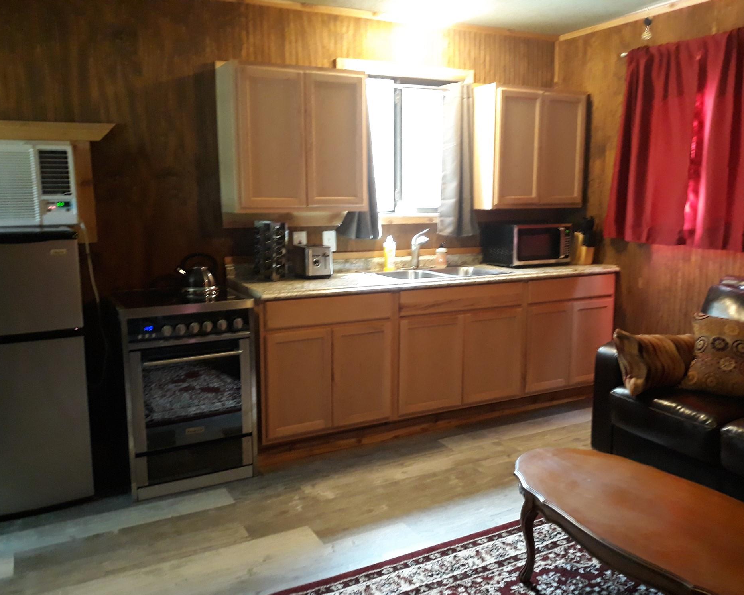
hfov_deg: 58.8
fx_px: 661
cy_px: 304
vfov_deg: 48.5
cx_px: 386
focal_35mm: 30
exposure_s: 1/24
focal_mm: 3.7
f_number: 1.7
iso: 400
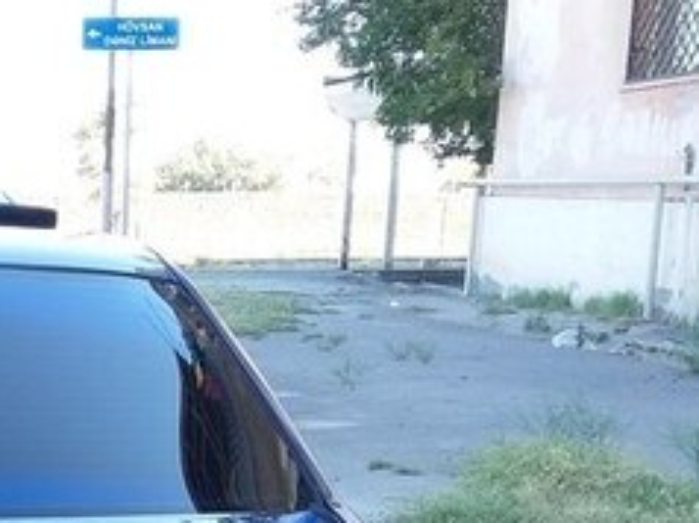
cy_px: 704
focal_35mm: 86
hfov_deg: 21.6
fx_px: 1735
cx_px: -76
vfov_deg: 16.1
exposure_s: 1/100
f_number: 2.2
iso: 50
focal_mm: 3.3
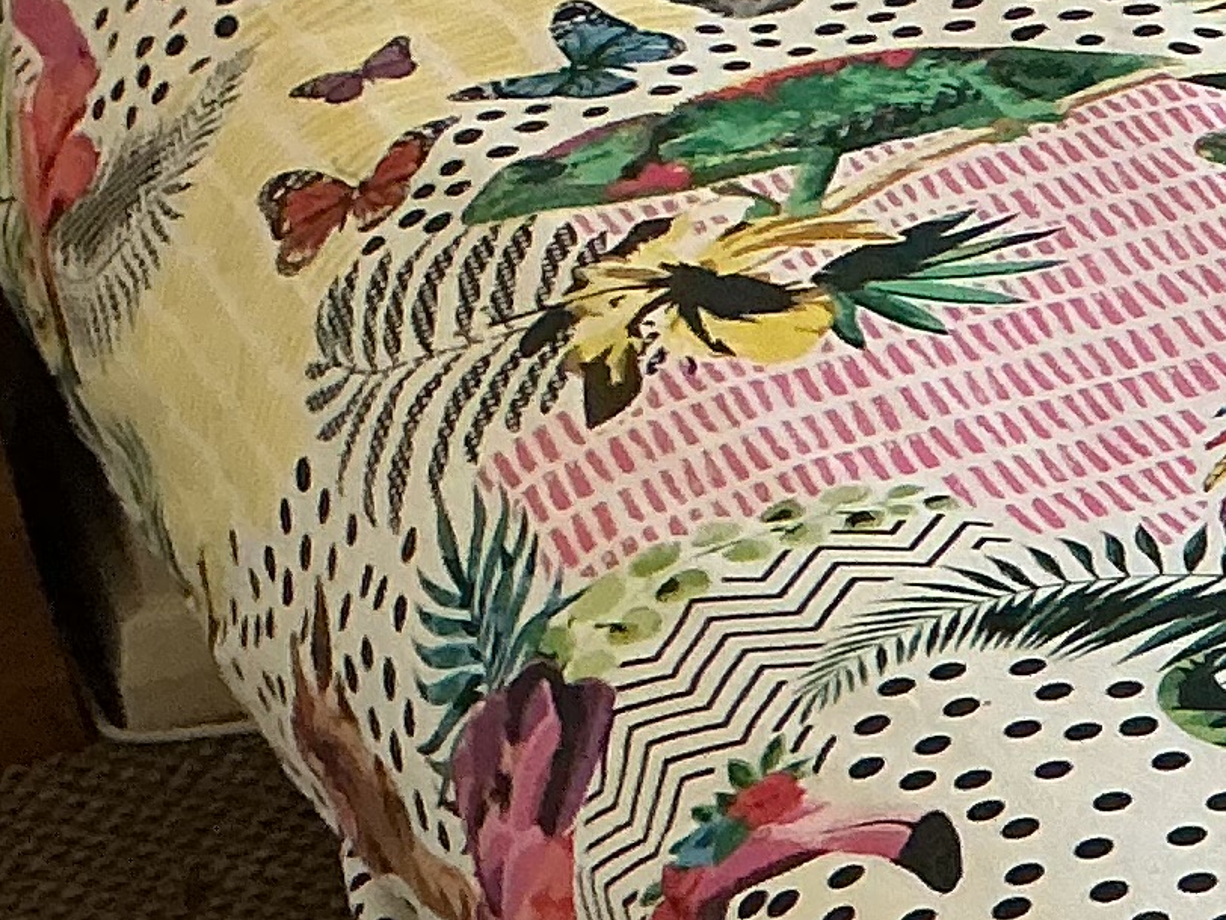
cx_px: 2669
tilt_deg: -27.3
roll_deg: -0.9
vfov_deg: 10.3
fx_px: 5100
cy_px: 505
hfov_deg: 11.8
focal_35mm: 144
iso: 100
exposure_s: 1/60
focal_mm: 3
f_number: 1.8
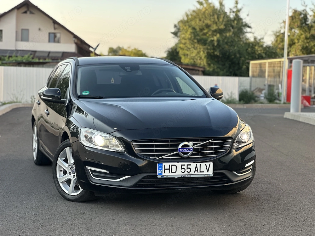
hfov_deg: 25.3
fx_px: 701
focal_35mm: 77
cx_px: 158
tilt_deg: -4.6
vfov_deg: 19.1
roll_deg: -2.1
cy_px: 118
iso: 50
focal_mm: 9
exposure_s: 1/121
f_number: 2.8
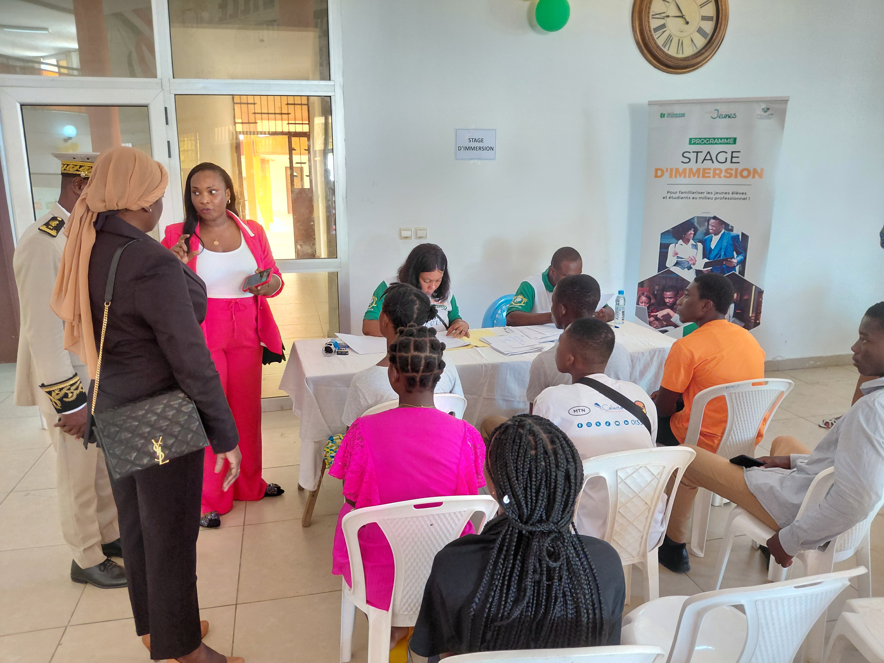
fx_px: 638
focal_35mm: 25
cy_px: 332
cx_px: 442
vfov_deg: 54.9
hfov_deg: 69.4
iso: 320
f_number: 1.8
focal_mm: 4.69
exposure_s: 1/30
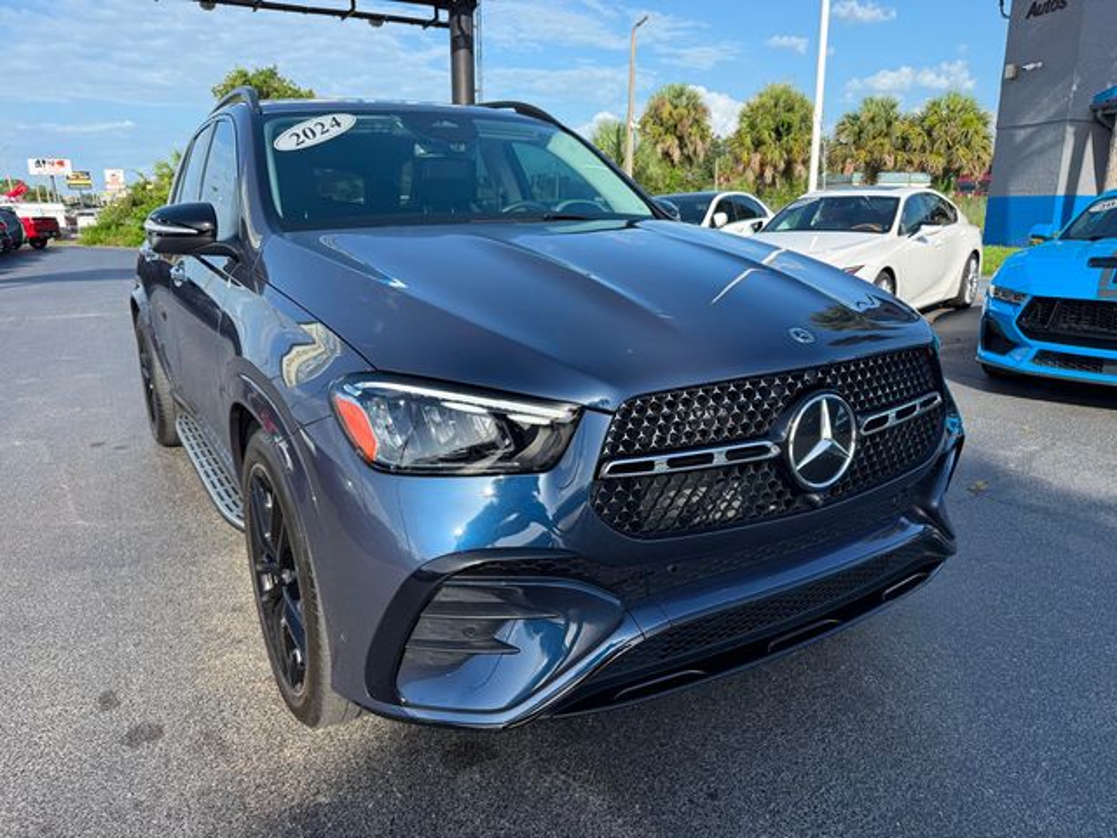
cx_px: 558
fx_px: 774
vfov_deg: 56.8
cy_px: 419
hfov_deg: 71.6
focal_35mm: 24
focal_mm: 6.76
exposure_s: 1/2525
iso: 100
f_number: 1.78
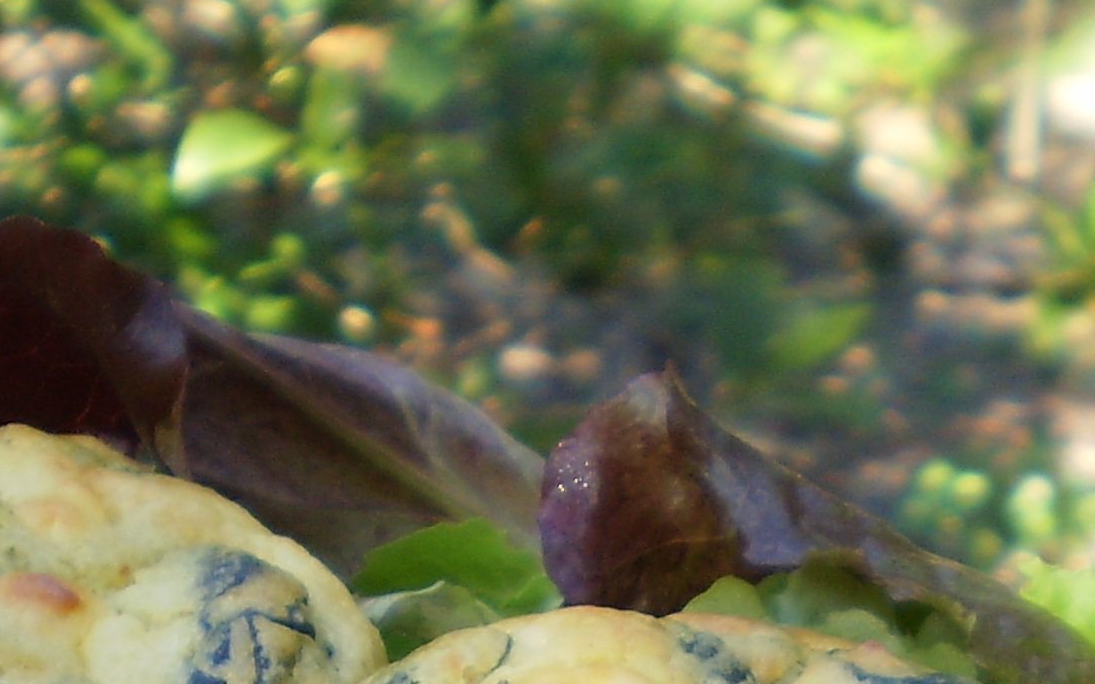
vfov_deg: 10.9
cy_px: 1140
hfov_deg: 18.3
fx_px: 3402
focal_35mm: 114
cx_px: 581
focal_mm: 6.3
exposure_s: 1/80
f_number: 3.1
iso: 64
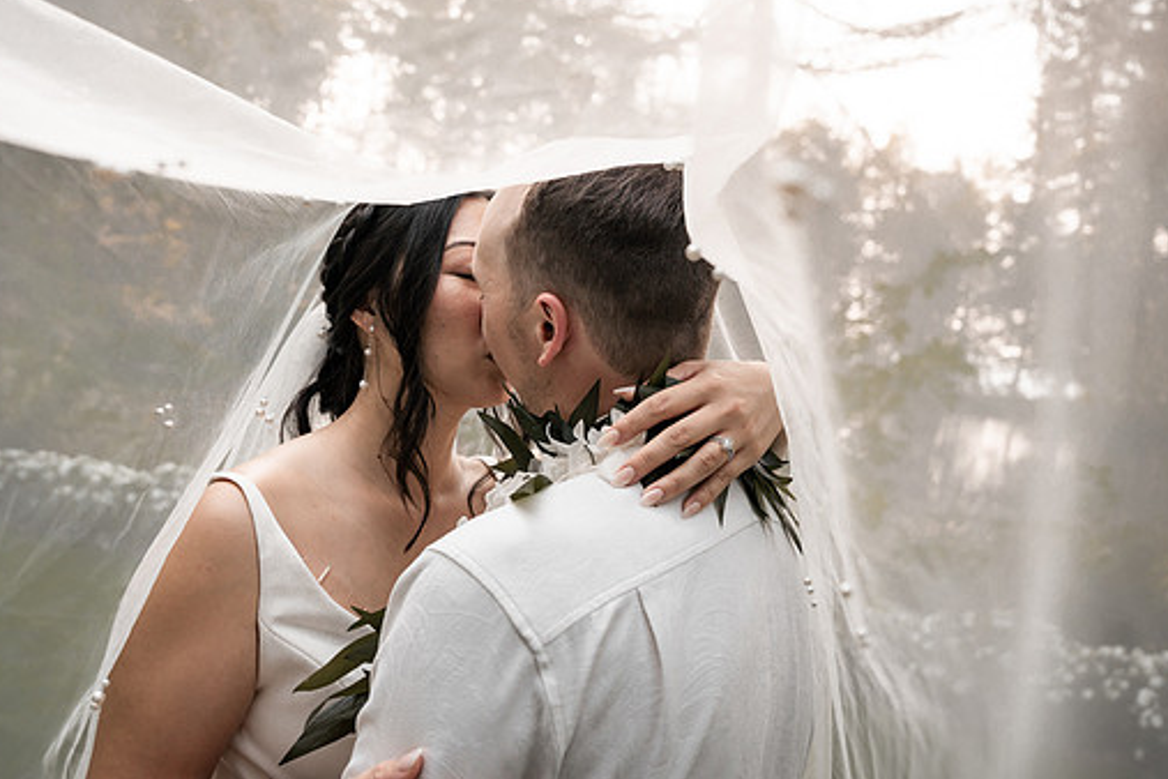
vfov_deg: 42.2
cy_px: 319
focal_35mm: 31
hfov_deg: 60.1
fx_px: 1006
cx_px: 646
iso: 200
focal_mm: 24
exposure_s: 1/500
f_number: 3.5
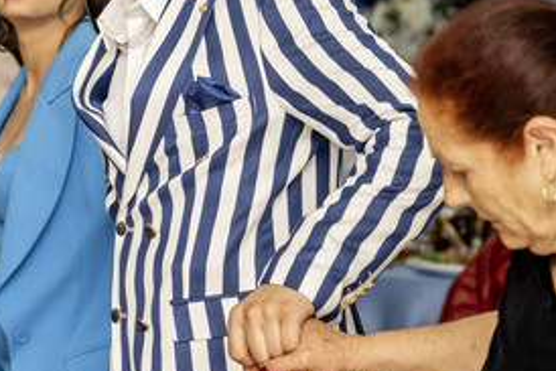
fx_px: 2998
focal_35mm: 194
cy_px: 56
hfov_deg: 10.5
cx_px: 20
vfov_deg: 7.1
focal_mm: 55
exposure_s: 1/160
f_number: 2.8
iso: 1250
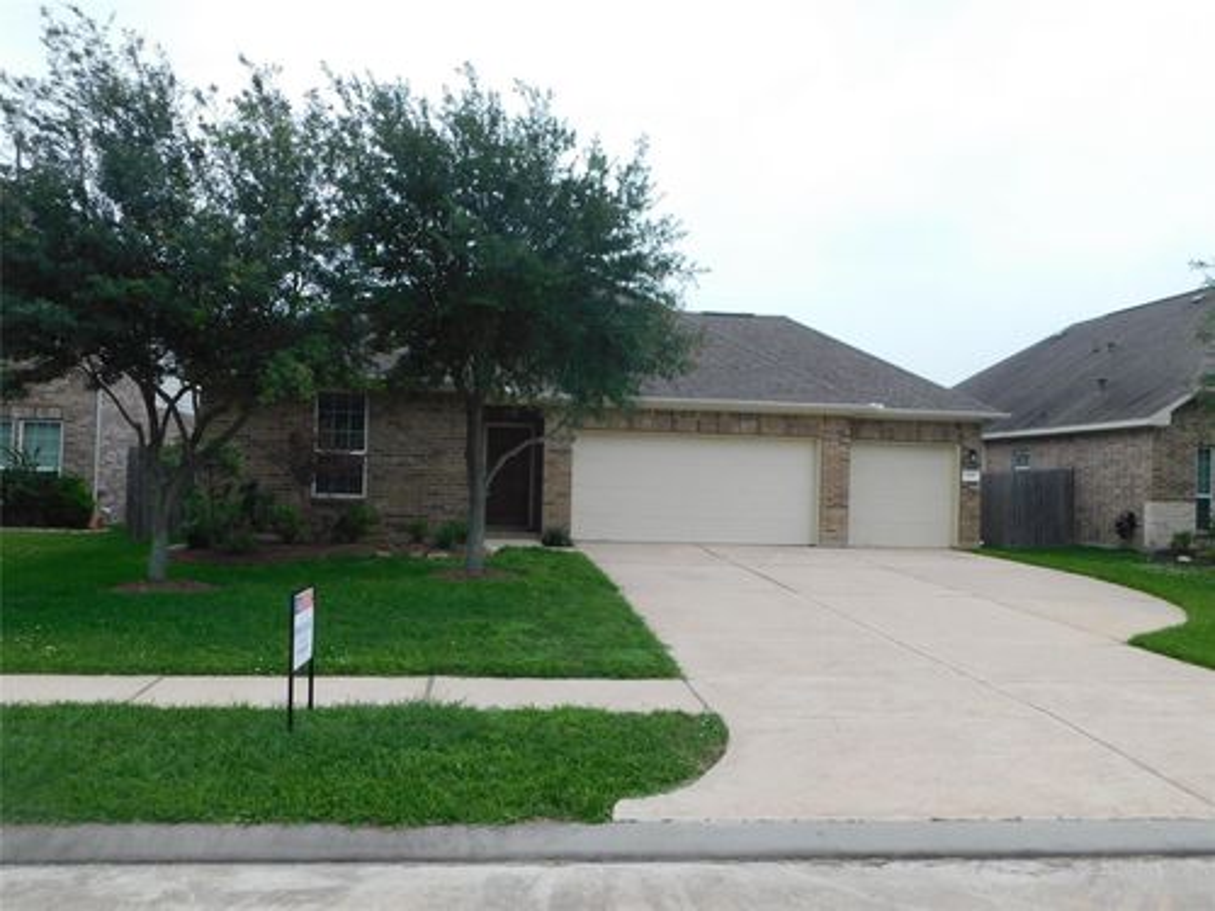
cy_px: 456
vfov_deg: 46.8
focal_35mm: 30
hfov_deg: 60.0
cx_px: 608
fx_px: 1053
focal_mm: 5.3
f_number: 3.2
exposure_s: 1/160
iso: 125
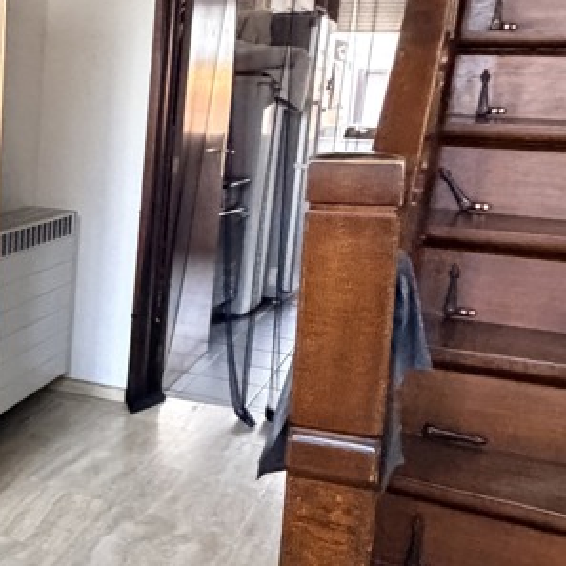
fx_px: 925
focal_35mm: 50
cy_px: 278
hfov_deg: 30.3
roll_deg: -4.6
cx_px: -65
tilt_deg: -12.9
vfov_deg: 34.0
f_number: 2.2
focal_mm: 2.22
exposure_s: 1/60
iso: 1000
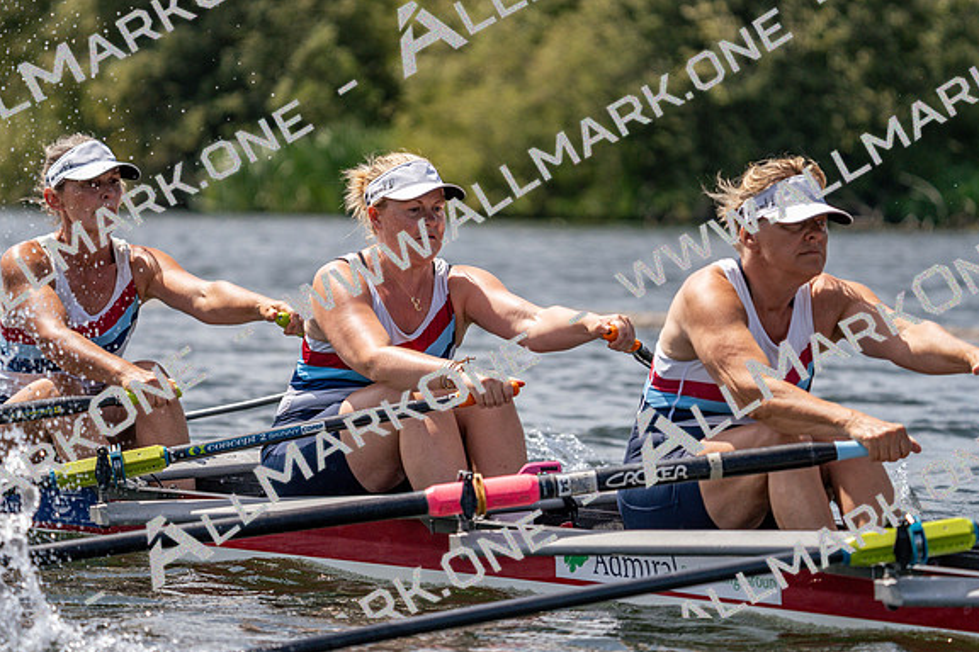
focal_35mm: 254
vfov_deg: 5.4
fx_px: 6907
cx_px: 491
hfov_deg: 8.1
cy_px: 327
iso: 250
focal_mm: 252
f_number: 5.6
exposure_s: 1/2000
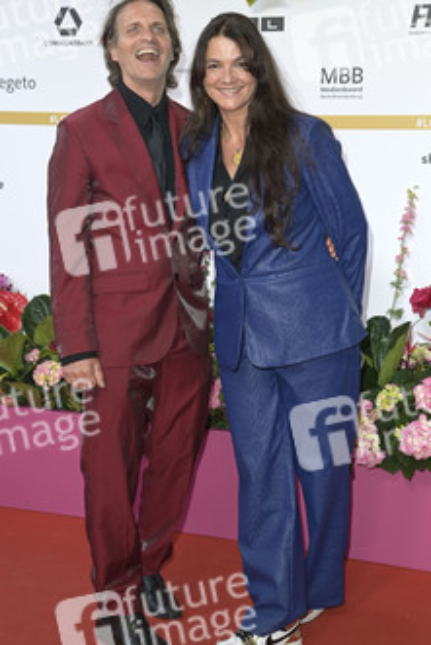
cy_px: 327
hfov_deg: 19.5
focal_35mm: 70
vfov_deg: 28.8
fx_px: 1256
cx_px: 213
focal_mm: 58
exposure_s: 1/250
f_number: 5.6
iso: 640
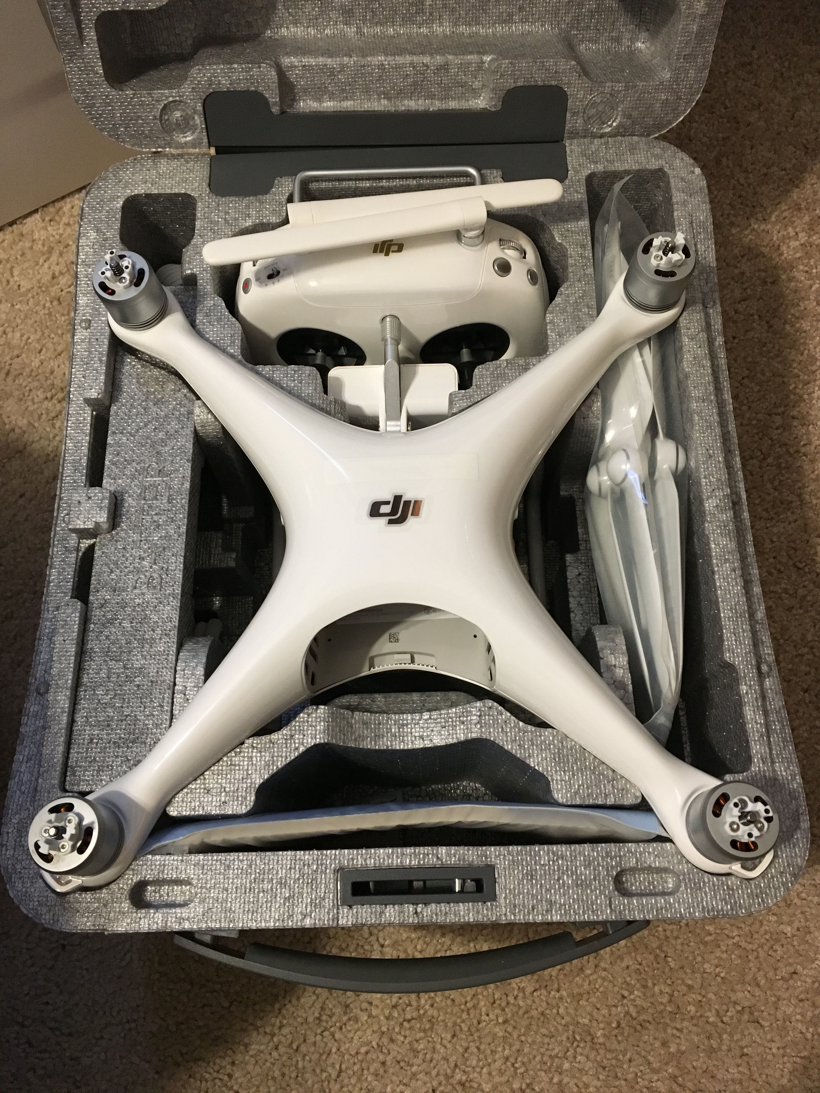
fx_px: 916
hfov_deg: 48.2
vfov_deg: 61.7
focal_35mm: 29
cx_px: 410
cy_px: 546
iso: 200
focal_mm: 4.15
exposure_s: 1/30
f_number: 2.2
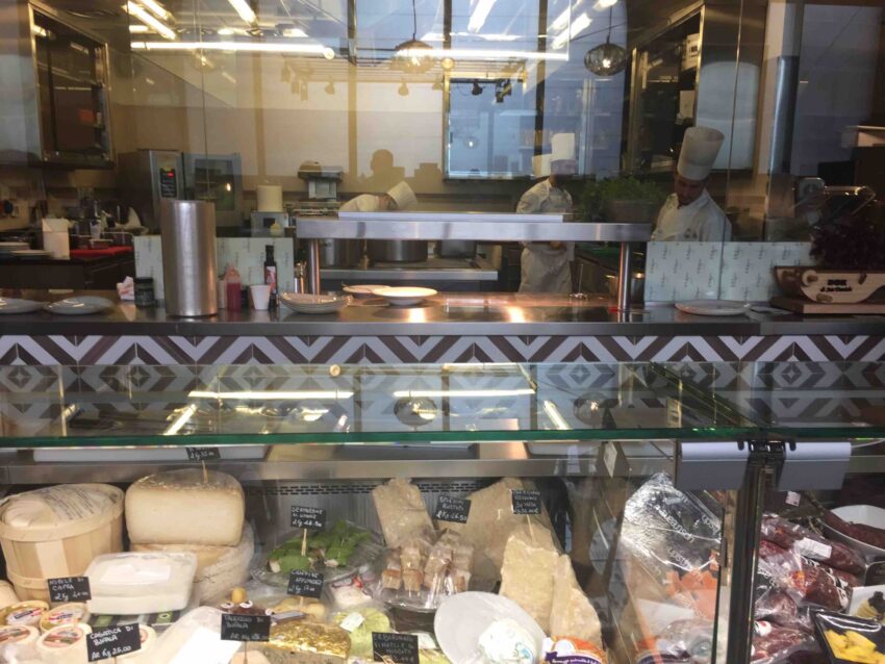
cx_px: 442
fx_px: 742
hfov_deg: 61.6
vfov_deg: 48.2
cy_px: 332
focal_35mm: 29
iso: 50
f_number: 2.2
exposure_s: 1/100
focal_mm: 4.15
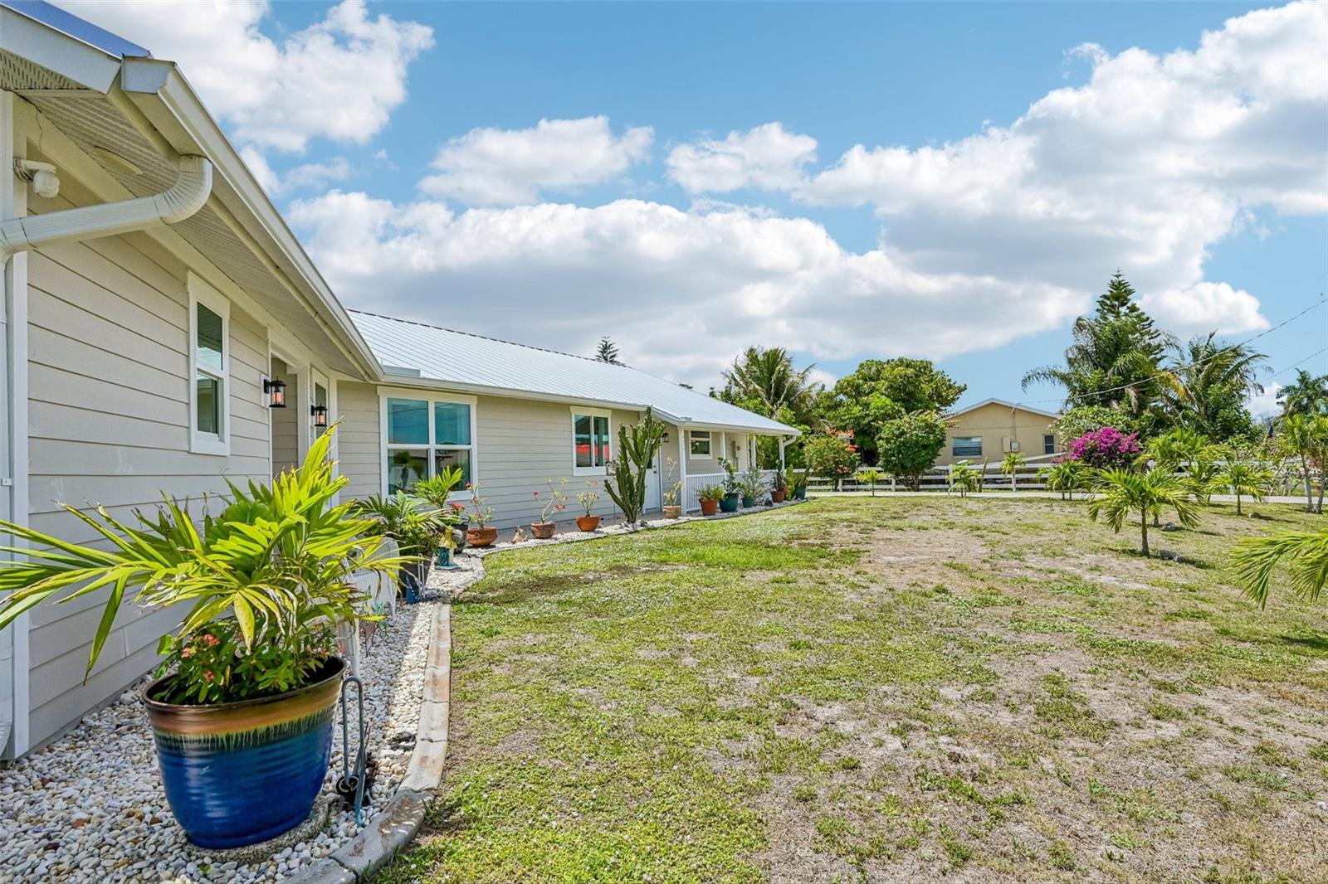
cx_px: 664
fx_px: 701
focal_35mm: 19
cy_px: 442
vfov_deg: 64.5
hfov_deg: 86.9
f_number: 8
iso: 400
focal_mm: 19
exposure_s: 1/1600
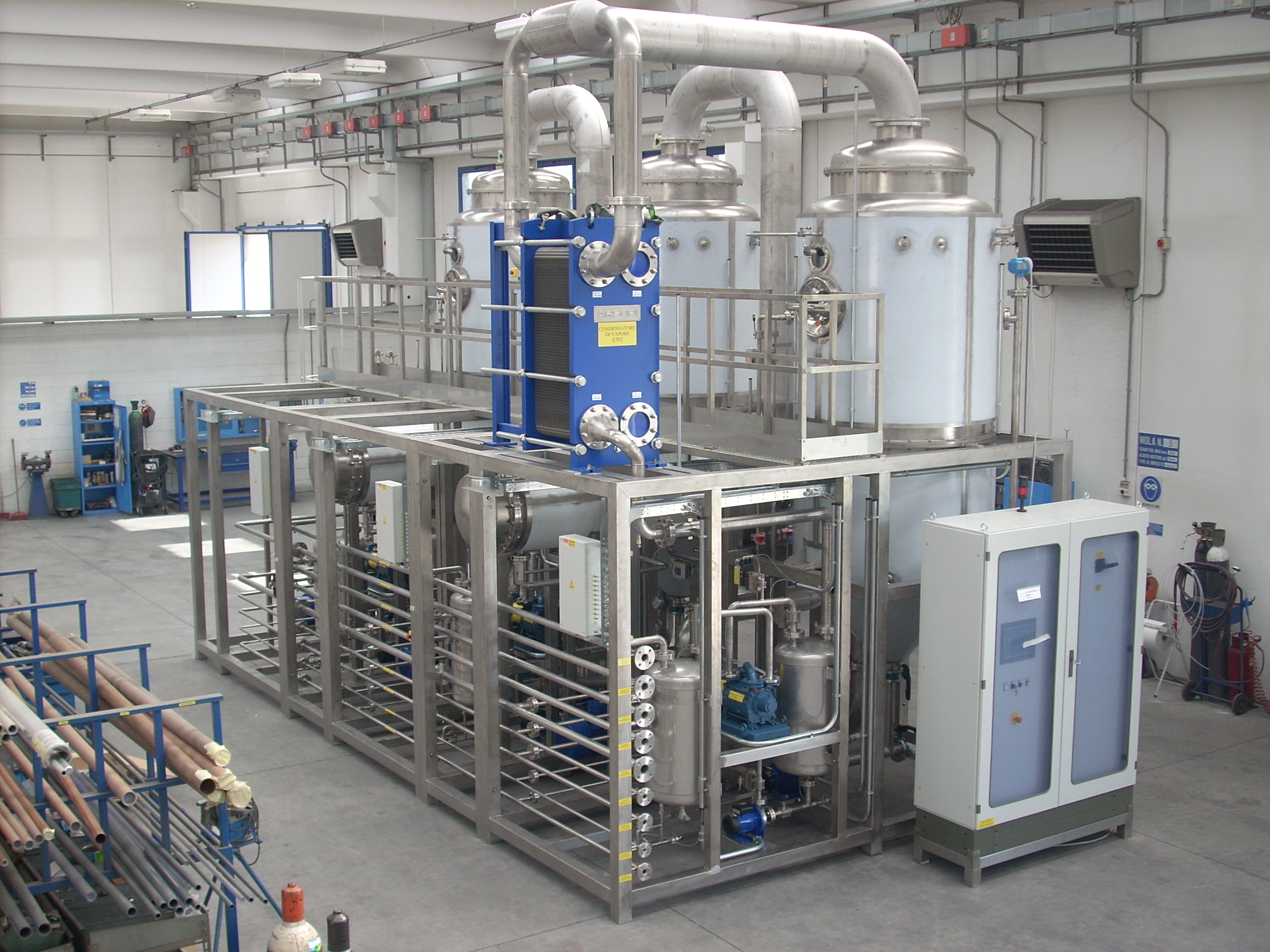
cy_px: 476
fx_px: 1688
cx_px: 635
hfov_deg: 41.2
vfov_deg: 31.5
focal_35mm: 46
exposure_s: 1/55
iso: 64
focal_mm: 7.6
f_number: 3.1
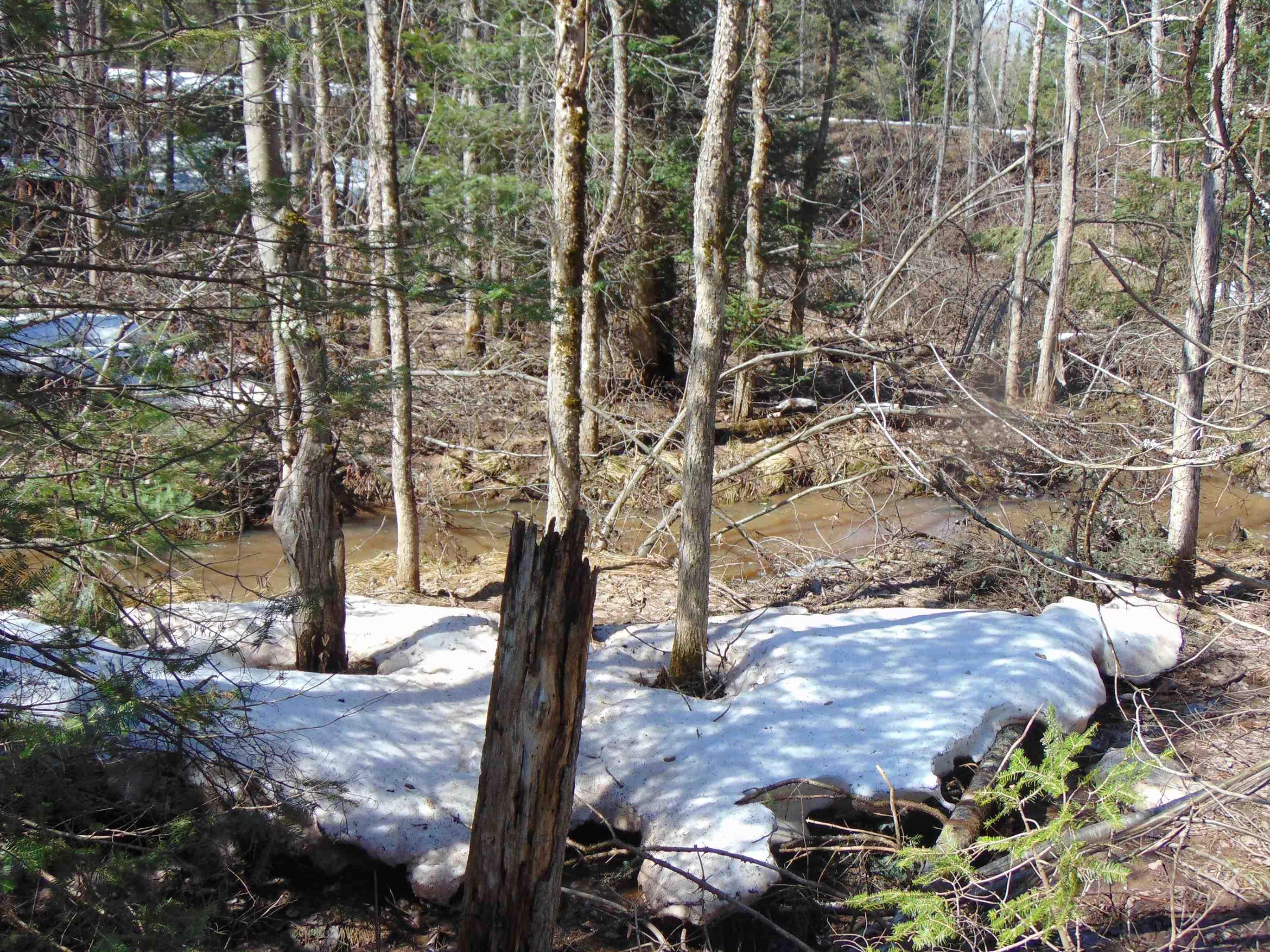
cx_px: 660
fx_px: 1357
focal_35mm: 37
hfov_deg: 50.1
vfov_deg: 38.7
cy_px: 457
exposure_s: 1/500
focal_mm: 5.8
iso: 80
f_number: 3.2
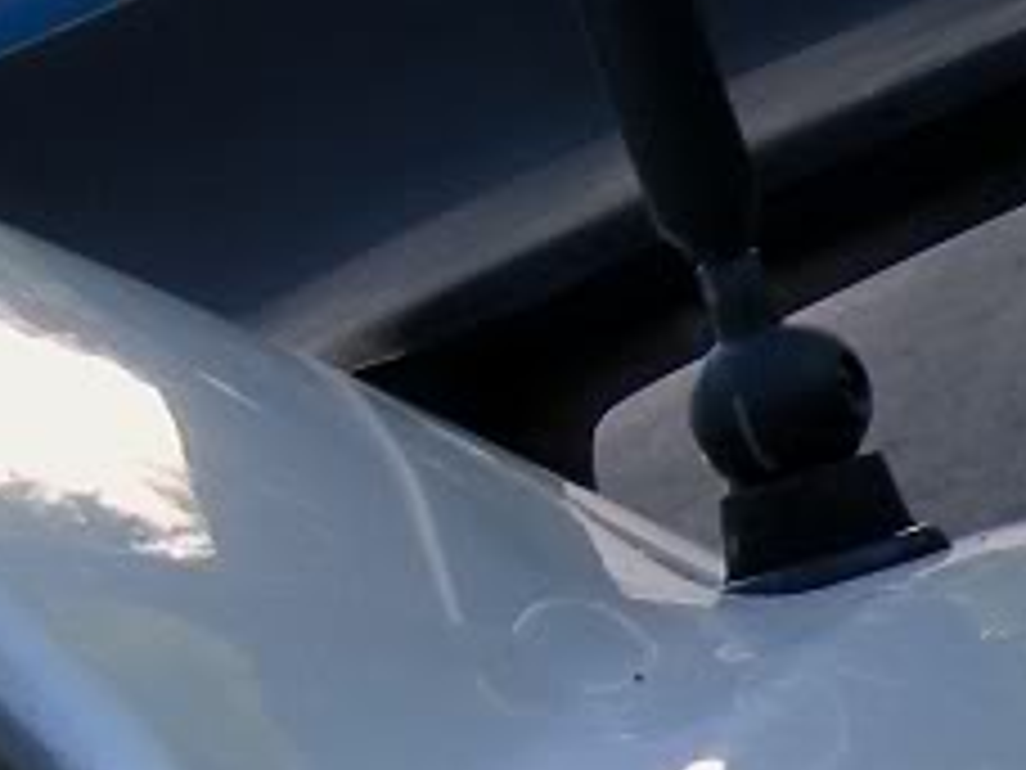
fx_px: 7469
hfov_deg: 7.6
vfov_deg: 5.8
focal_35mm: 252
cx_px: -891
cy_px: 1076
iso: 64
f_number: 3.5
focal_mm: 9.8
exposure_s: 1/125
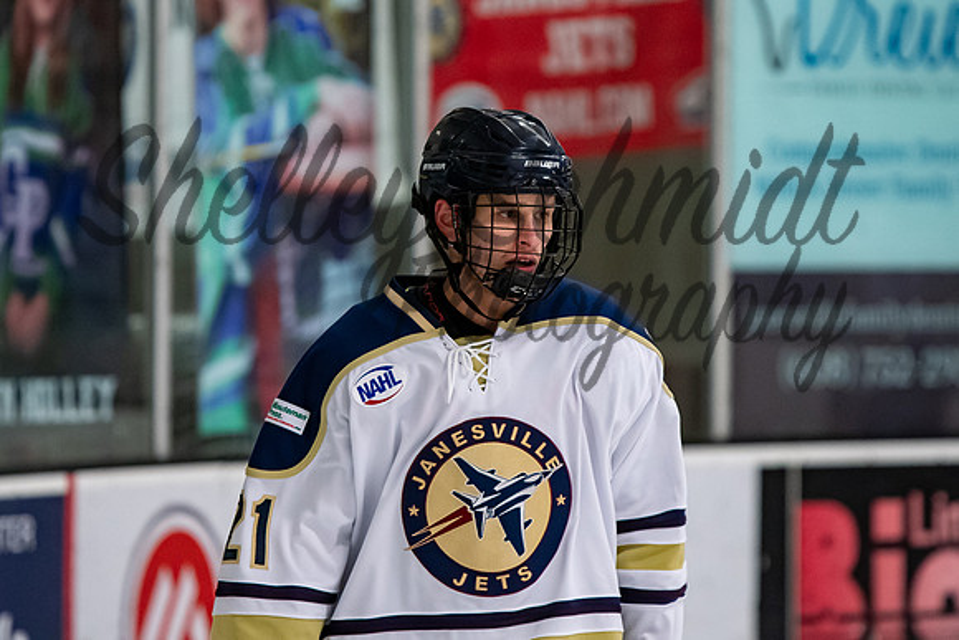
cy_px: 247
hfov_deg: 5.4
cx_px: 470
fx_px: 10103
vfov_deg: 3.6
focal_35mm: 379
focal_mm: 200
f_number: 3.2
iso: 2500
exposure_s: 1/800
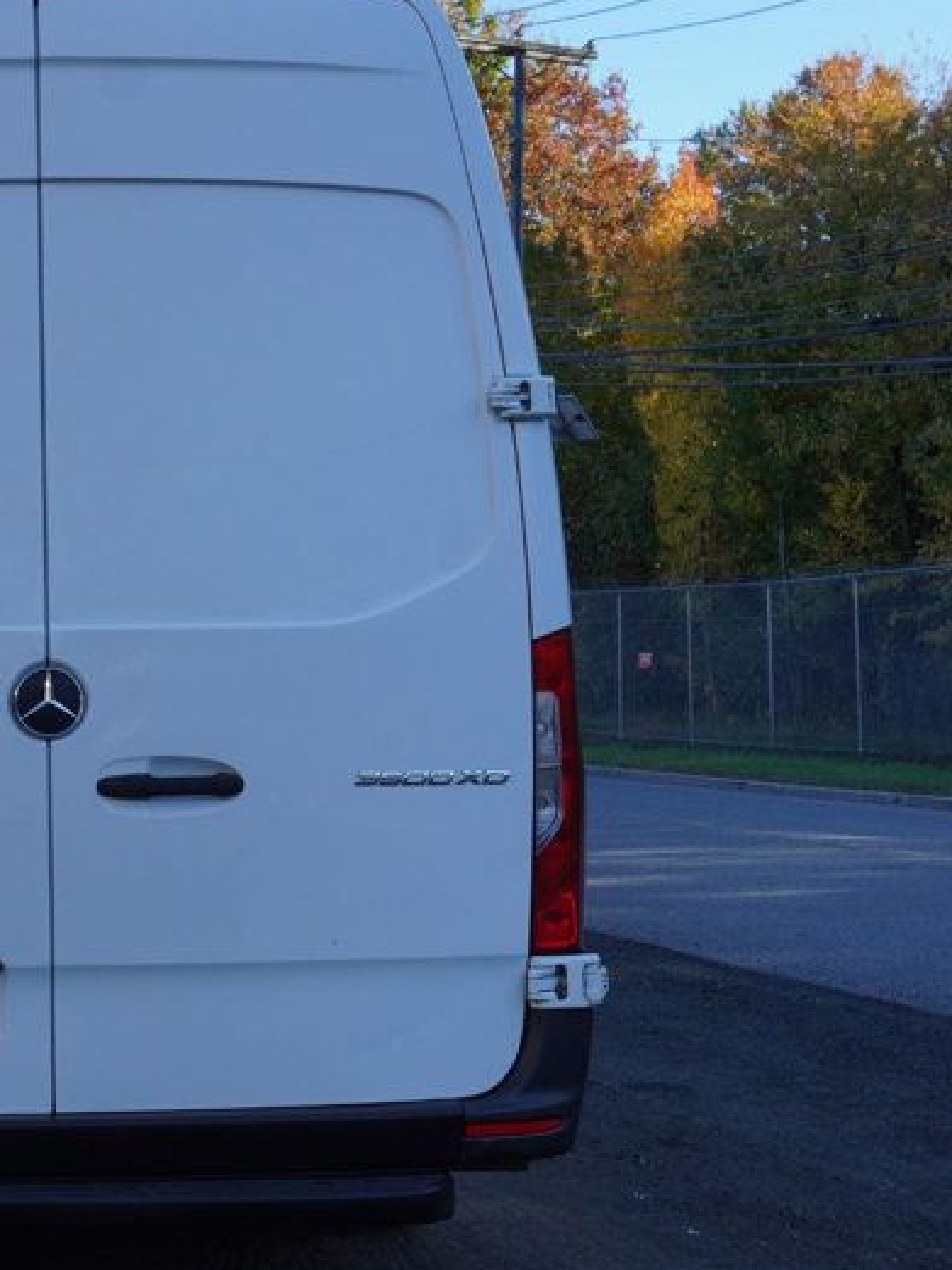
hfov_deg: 21.0
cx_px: 37
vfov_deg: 28.6
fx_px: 2492
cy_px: 645
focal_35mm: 68
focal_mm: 24
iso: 320
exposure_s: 1/250
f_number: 9
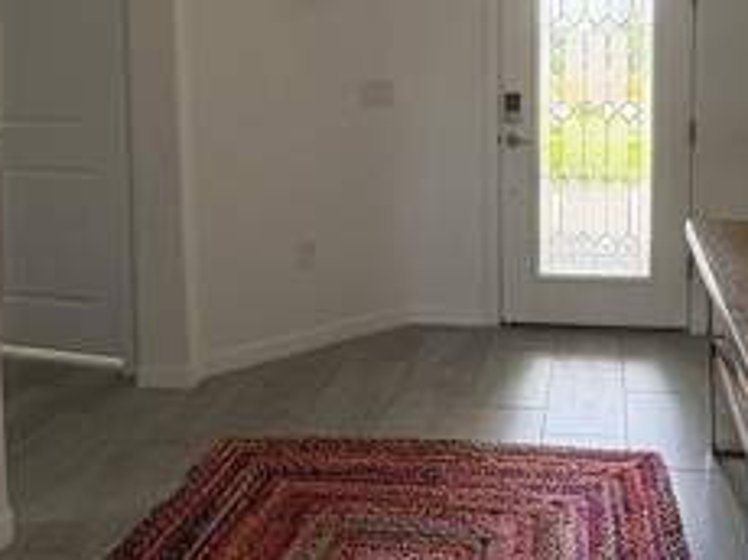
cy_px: 101
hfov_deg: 46.8
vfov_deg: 35.4
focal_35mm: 39
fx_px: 842
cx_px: 524
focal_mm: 2.22
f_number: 2.2
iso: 160
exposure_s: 1/99
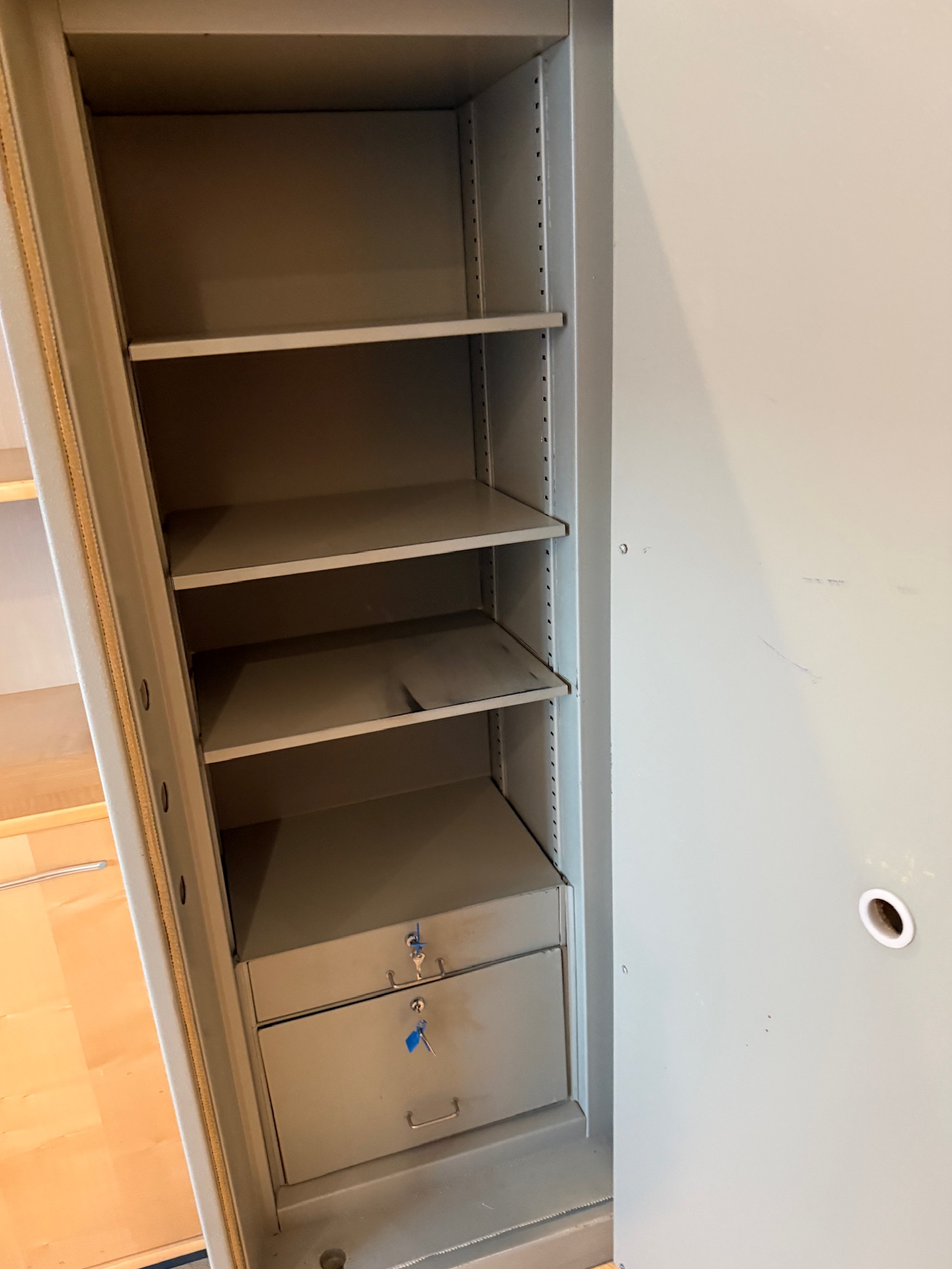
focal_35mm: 25
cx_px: 460
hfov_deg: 54.9
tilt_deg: -21.3
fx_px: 917
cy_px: 653
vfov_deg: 69.4
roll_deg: +5.5
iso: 800
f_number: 1.78
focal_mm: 6.76
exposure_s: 1/33
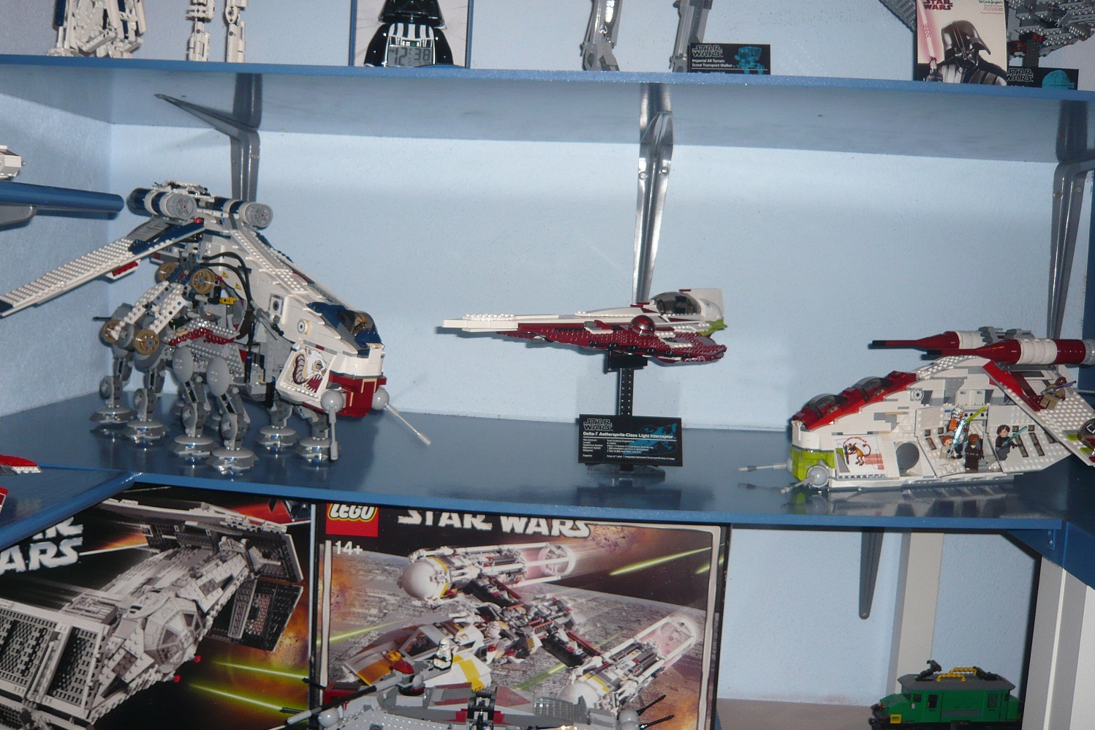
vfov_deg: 41.1
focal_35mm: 32
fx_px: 973
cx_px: 537
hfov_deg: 58.7
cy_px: 348
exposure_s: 1/30
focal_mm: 4.9
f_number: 2.9
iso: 100
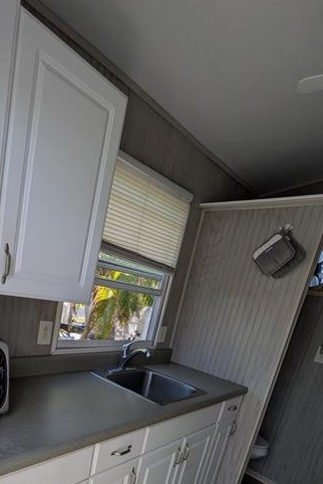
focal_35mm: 23
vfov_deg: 71.2
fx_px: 310
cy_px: 361
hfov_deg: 52.8
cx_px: 84
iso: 44
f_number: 2.2
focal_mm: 1.83
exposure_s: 1/436
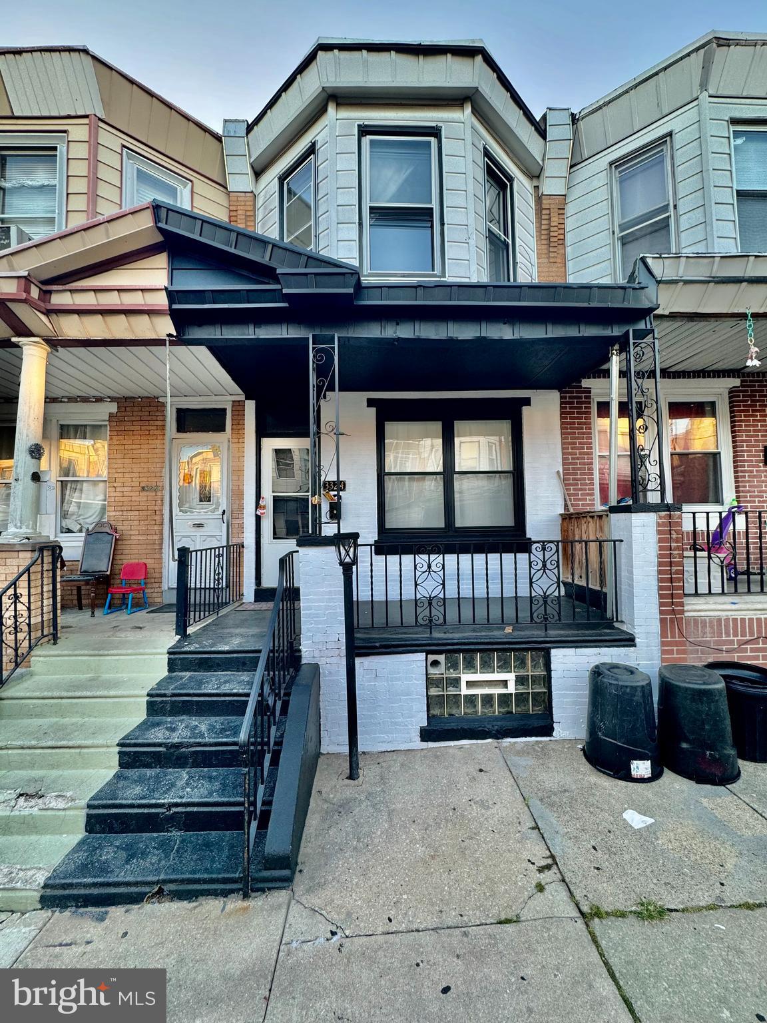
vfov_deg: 102.1
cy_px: 512
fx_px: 414
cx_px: 384
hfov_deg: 85.7
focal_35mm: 14
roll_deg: +1.6
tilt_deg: +3.3
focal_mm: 2.22
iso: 80
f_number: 2.2
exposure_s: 1/99
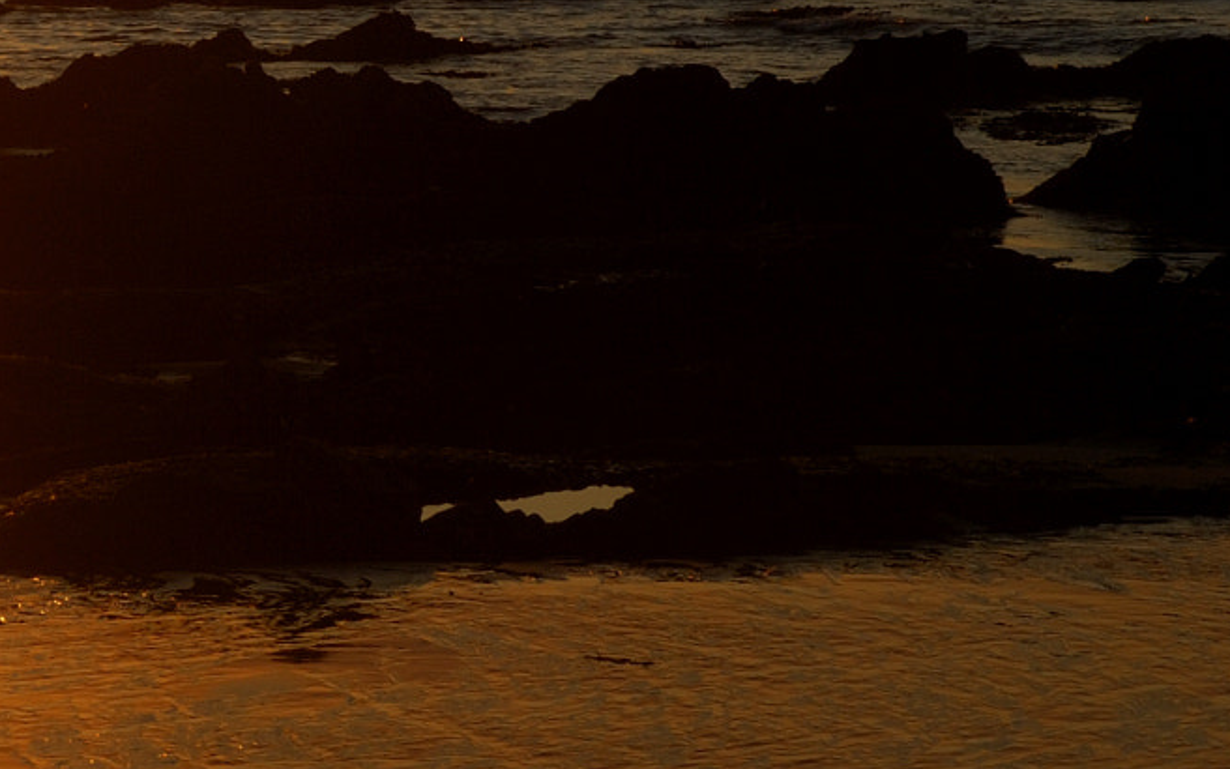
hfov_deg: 8.9
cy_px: 246
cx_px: -650
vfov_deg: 5.7
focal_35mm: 229
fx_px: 7678
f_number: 10
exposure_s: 1/250
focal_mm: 48
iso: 100
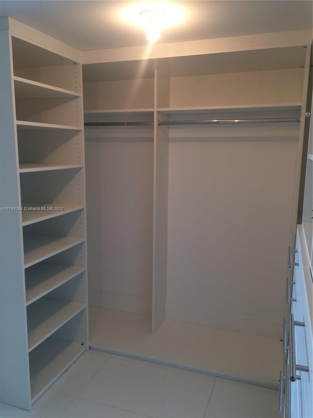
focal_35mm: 29
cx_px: 156
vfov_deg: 61.7
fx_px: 350
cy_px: 209
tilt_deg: -8.9
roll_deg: +1.3
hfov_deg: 48.2
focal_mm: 4.15
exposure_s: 1/30
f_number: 2.2
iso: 100
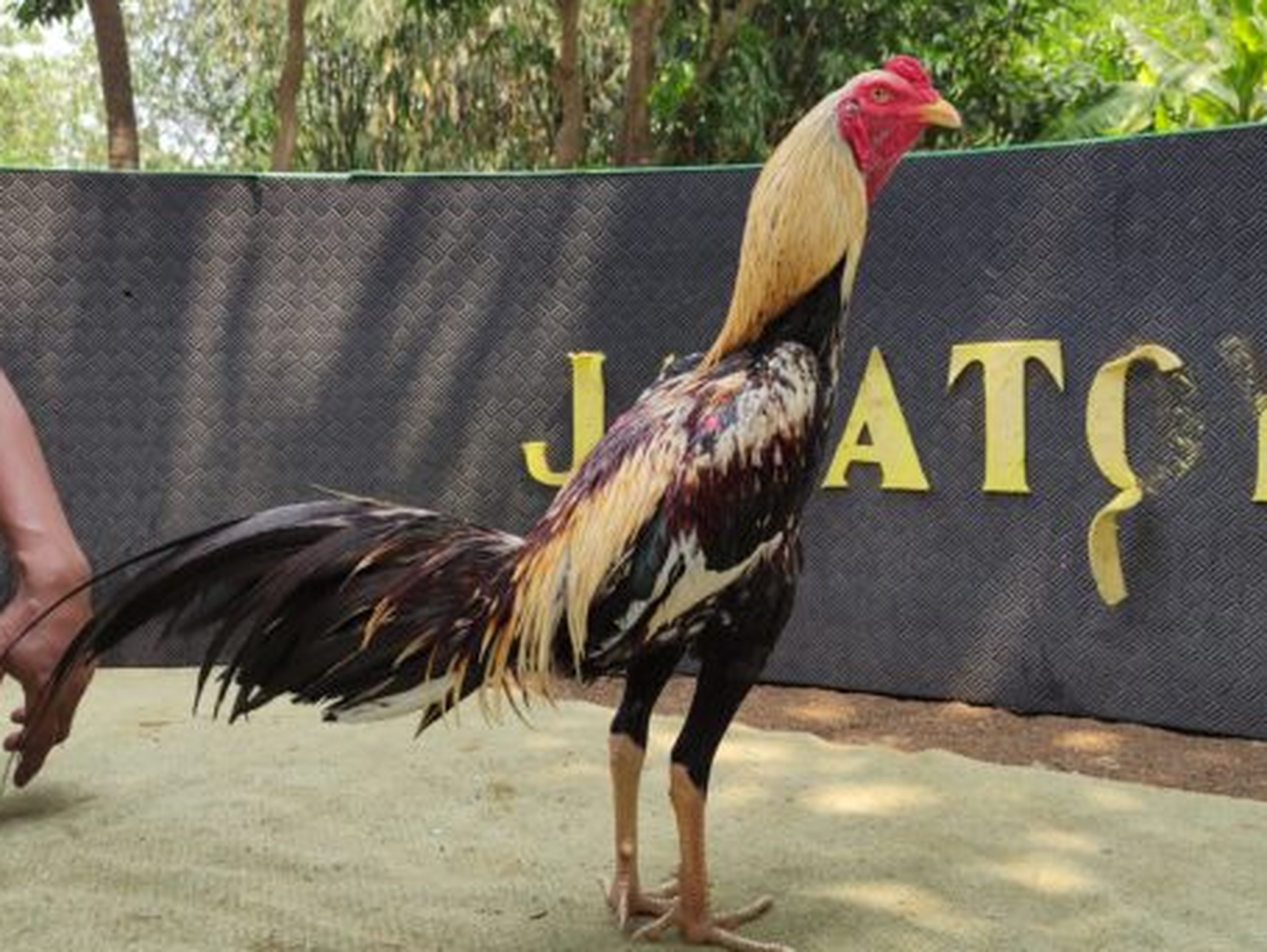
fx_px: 1209
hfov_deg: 55.3
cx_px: 640
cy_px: 444
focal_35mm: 33
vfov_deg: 43.0
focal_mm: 5.43
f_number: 1.89
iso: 100
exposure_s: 1/351
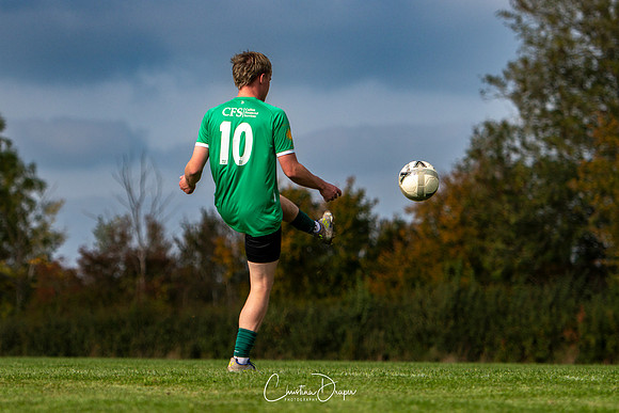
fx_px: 4001
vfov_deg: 5.9
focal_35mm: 233
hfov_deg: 8.8
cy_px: 162
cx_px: 306
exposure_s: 1/6400
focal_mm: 116
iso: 200
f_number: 2.8
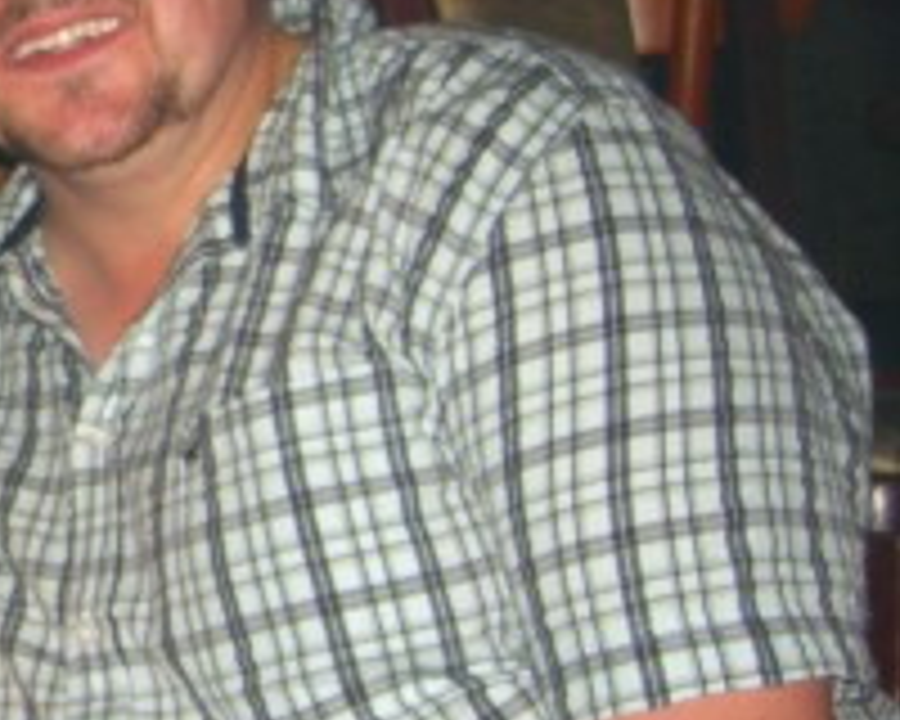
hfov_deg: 15.9
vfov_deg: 13.8
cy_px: 202
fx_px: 2957
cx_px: -441
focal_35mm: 111
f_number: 2.8
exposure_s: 1/60
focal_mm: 7.9
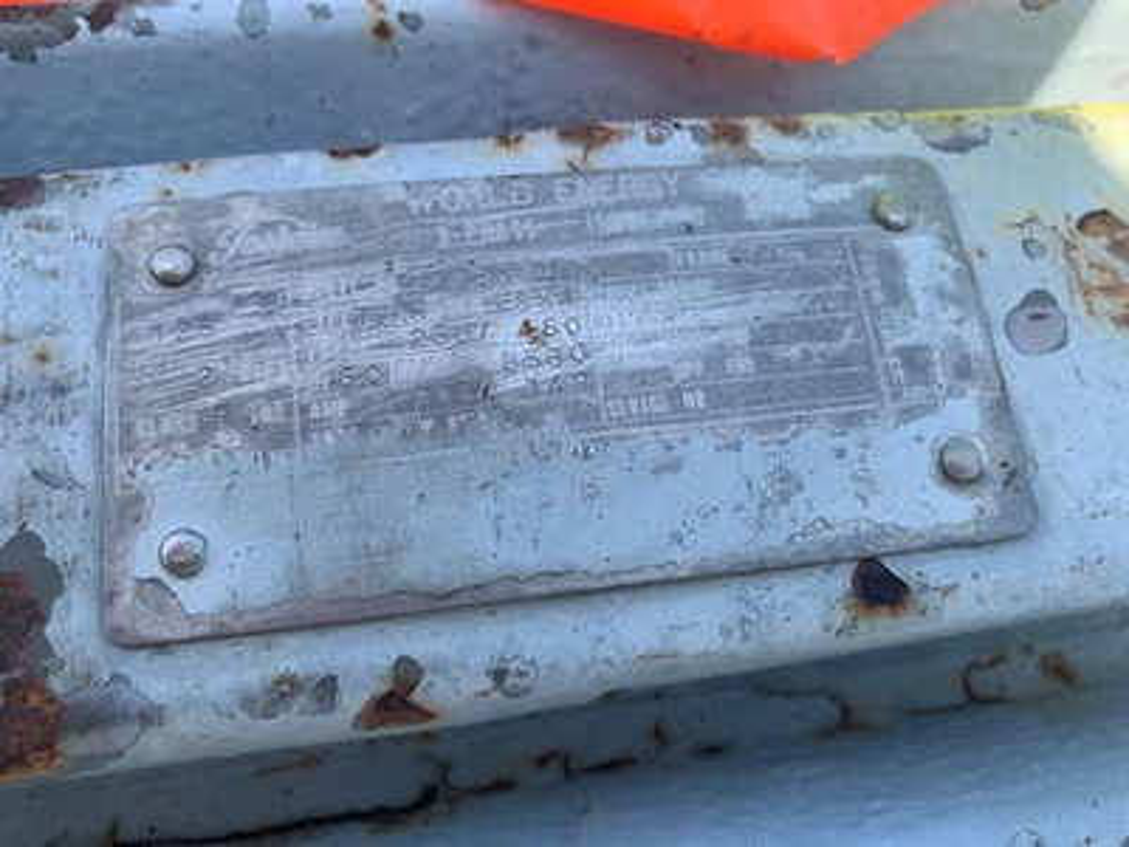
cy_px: 424
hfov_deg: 67.3
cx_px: 564
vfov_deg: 53.1
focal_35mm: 26
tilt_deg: -49.7
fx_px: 848
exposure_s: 1/492
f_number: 1.8
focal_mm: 4.25
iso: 25
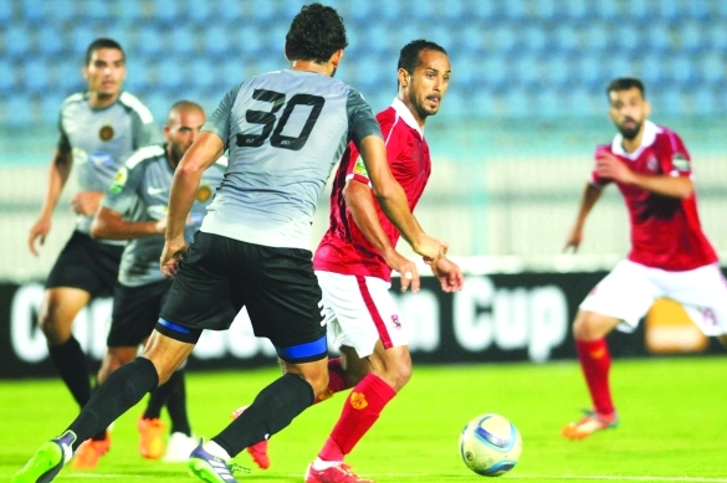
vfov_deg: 2.8
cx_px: 394
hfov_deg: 4.2
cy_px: 259
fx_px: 9927
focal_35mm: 492
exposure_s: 1/500
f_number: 2.8
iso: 1000
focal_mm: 300
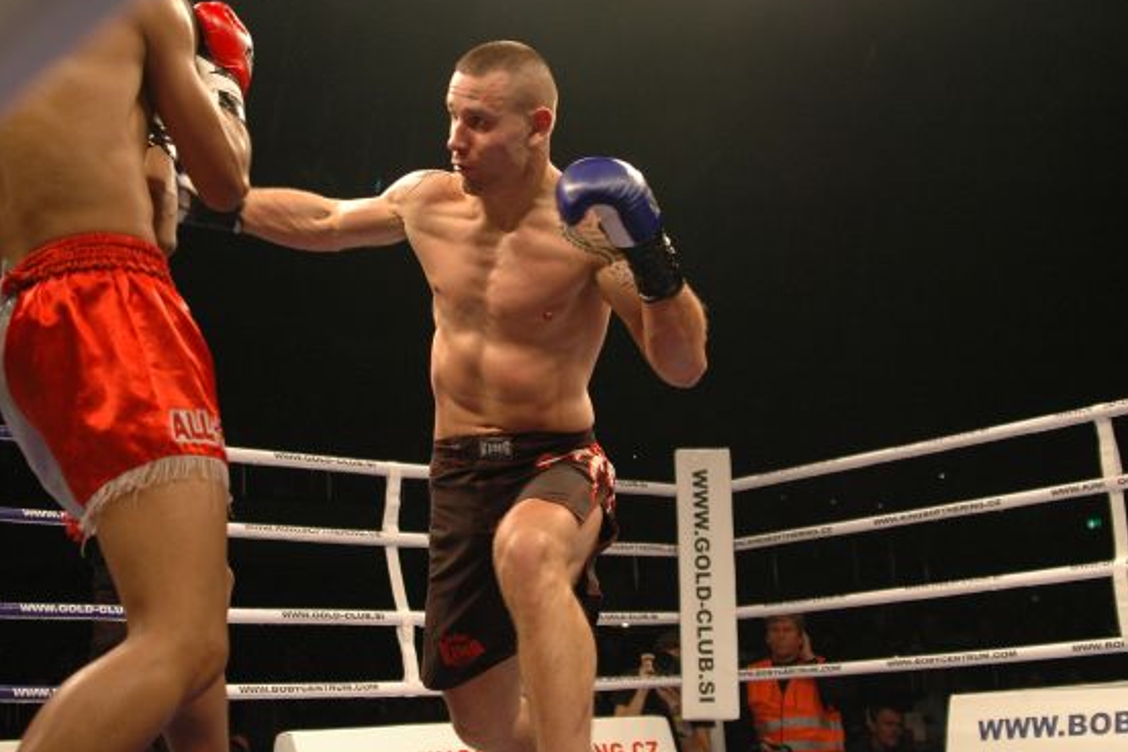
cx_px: 511
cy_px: 333
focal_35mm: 48
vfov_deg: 28.1
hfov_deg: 41.1
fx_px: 1504
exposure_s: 1/500
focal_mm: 28
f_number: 2.8
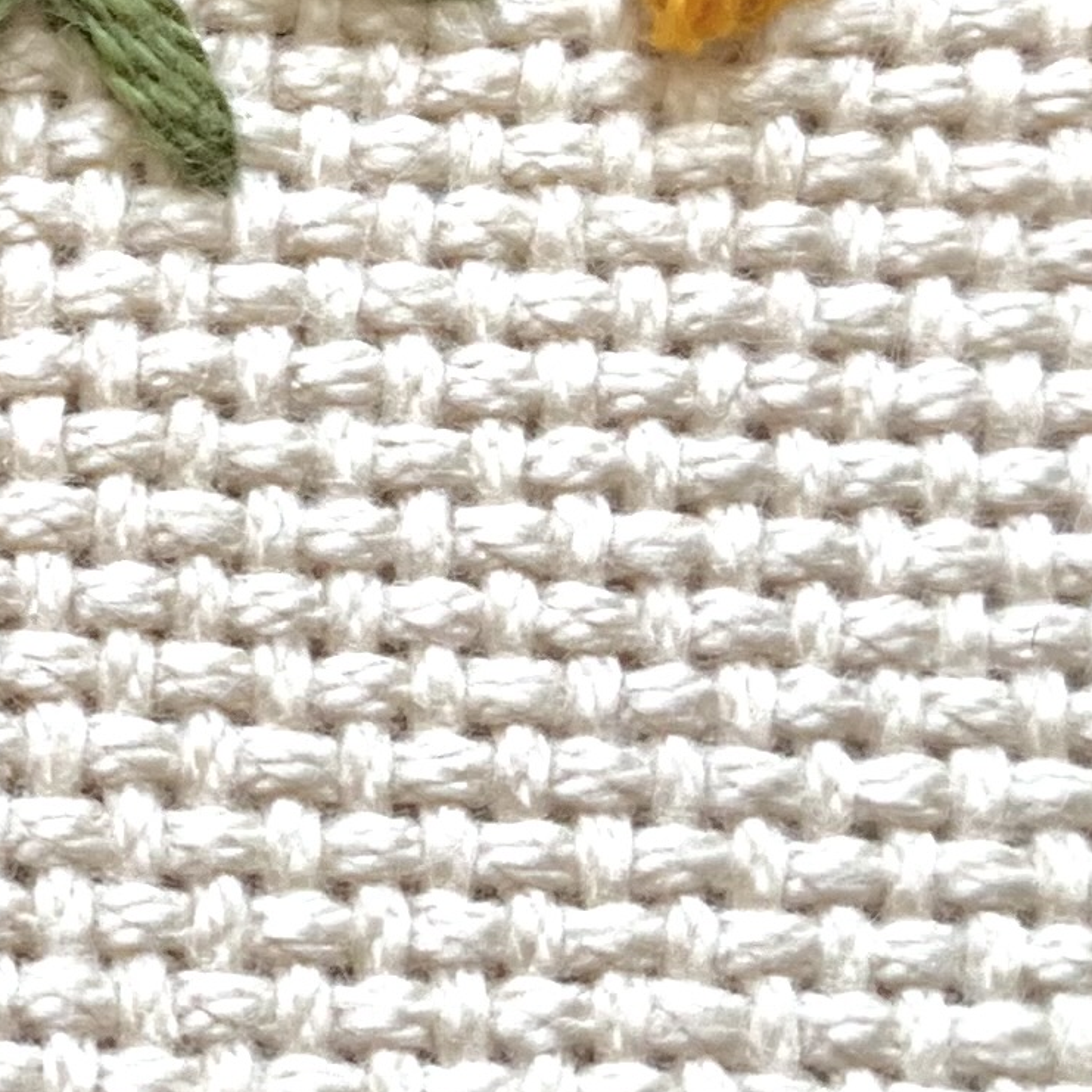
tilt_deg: -75.6
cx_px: -759
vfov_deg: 13.9
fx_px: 4461
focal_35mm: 125
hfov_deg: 12.9
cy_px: 404
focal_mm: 4.25
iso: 100
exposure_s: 1/74
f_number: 1.8
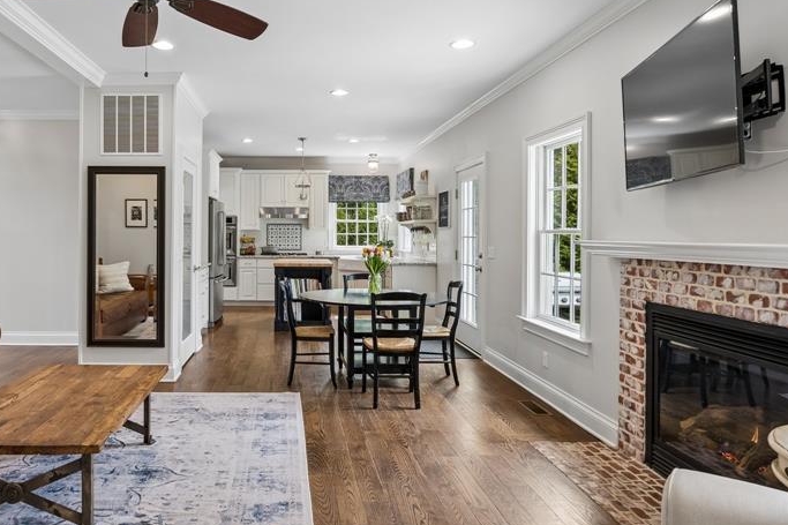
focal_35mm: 24
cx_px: 287
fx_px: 525
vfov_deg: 53.0
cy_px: 233
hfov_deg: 72.3
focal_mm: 16
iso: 1250
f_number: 8
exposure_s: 1/80
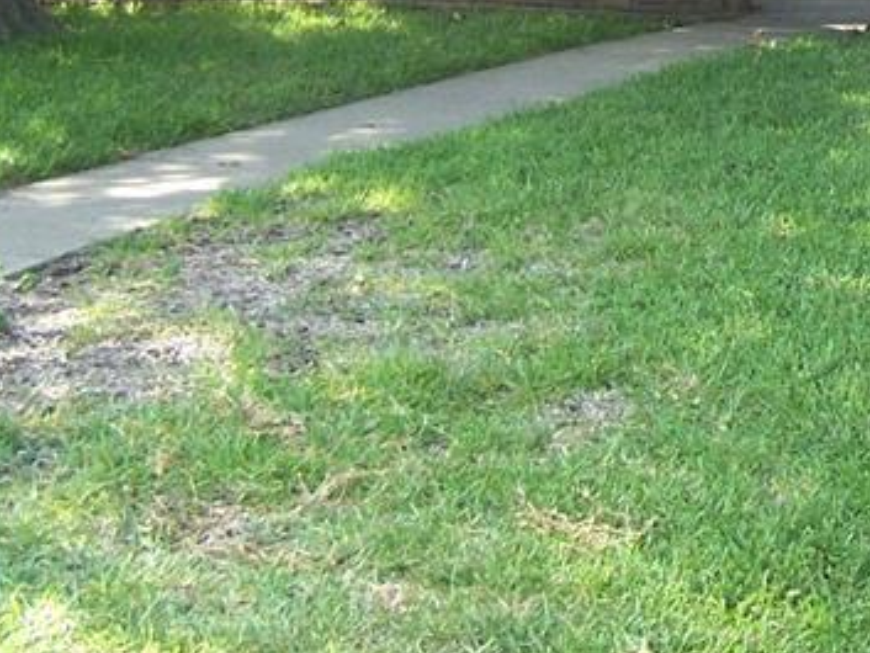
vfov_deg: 13.1
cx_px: 997
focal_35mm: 110
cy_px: -165
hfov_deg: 17.2
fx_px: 2766
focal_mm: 6.3
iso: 80
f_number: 2.8
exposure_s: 1/125
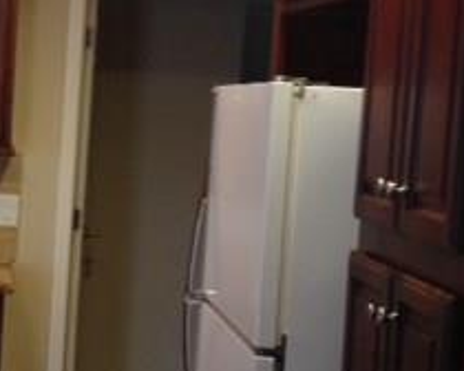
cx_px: -108
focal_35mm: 104
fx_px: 1428
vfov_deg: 14.8
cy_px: 174
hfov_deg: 17.5
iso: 160
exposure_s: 1/20
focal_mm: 4.28
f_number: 2.4
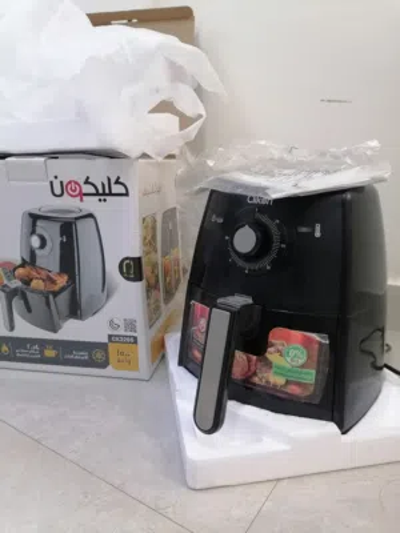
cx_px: 200
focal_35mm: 27
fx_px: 416
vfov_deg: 65.3
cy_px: 266
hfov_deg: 51.4
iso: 400
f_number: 1.8
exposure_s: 1/33.3
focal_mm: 5.3
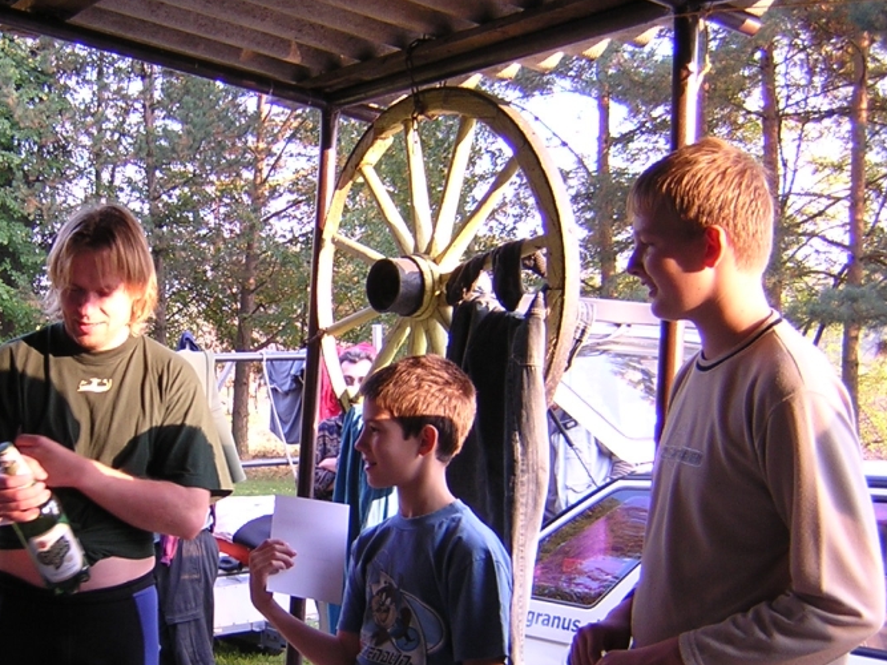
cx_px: 226
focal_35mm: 54
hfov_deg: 34.8
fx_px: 1383
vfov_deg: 26.9
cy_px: 423
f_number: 2.6
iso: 100
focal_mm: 4.7
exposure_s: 1/39.7
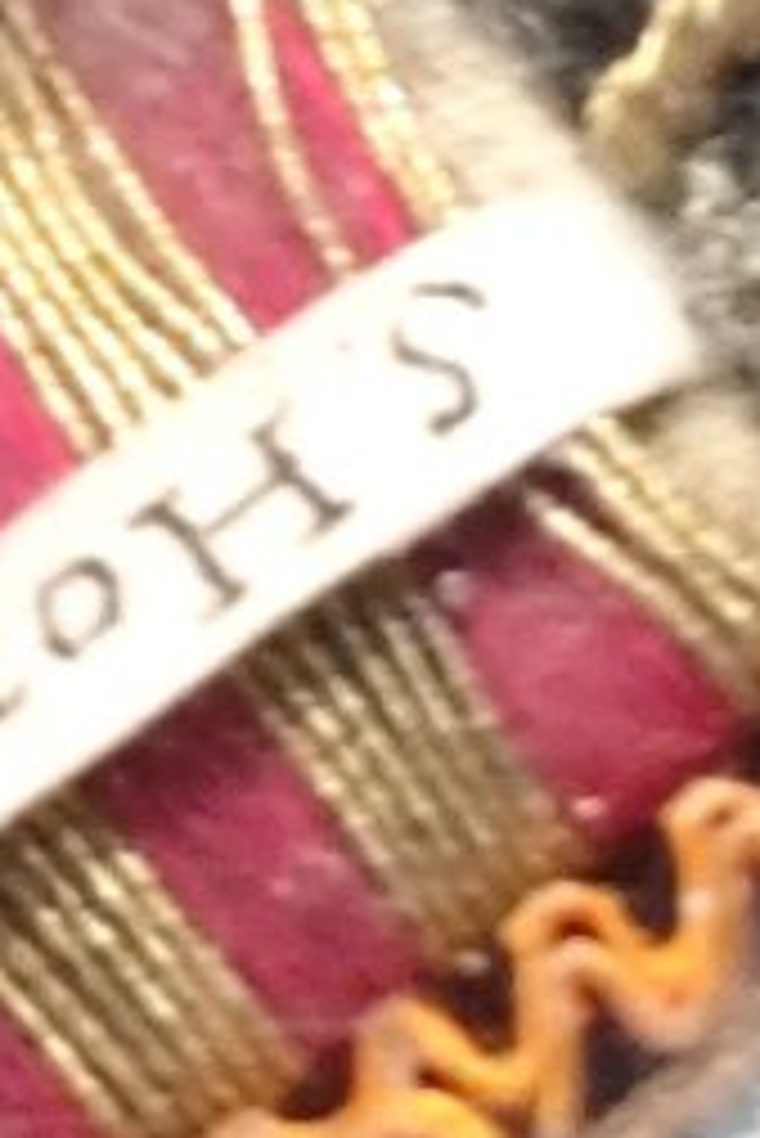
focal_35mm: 458
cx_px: -724
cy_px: -1520
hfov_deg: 3.0
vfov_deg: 4.4
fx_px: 14482
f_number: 1.65
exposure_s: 1/25
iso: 250
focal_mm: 6.14
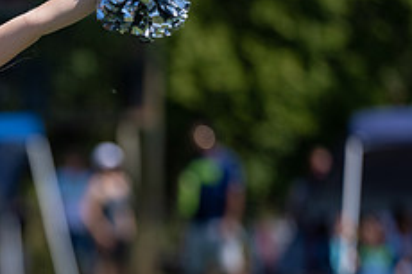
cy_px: 265
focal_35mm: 517
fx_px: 5912
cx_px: -56
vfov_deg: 2.7
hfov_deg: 4.0
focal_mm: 191
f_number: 2.8
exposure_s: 1/2000
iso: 100
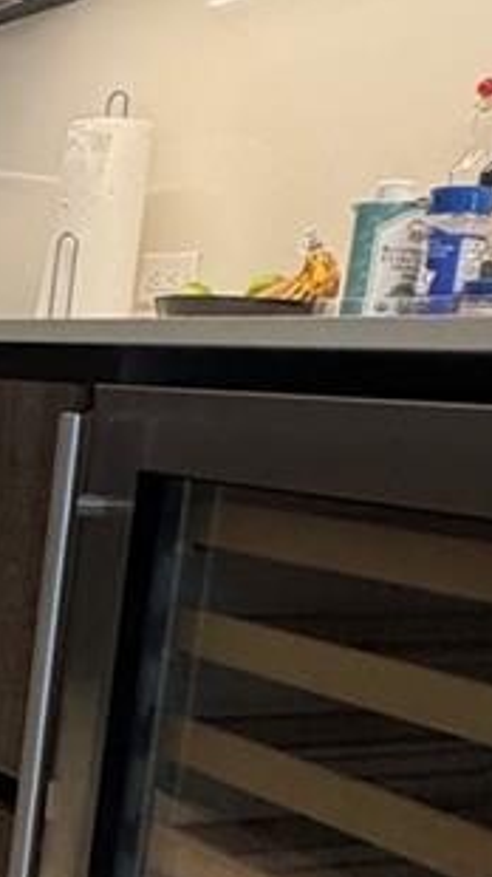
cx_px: -334
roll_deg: -3.1
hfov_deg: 17.4
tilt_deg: -10.7
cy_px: 603
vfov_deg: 35.0
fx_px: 1371
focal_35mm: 59
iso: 500
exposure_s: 1/60
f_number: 2.2
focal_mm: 2.22
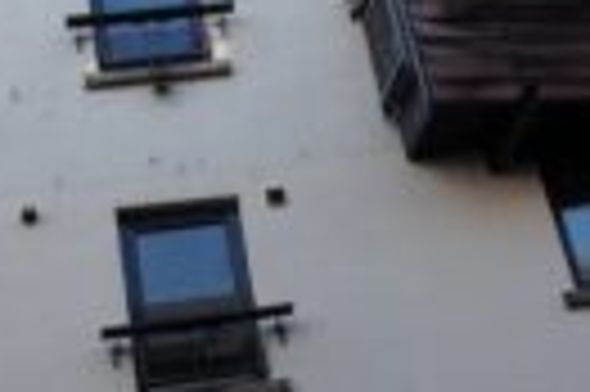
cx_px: 329
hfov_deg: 18.4
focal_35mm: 111
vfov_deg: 12.2
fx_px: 1817
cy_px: 5
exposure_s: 1/445
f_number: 2.4
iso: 50
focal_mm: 4.28
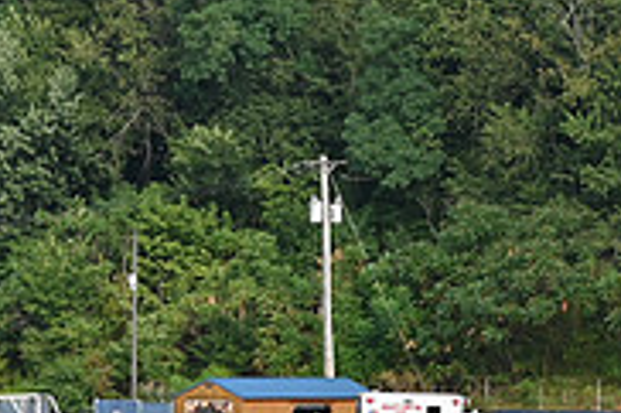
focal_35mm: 182
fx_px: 3137
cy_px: 428
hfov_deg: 11.1
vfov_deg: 7.5
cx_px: -113
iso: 125
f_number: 4
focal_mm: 38
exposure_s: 1/800
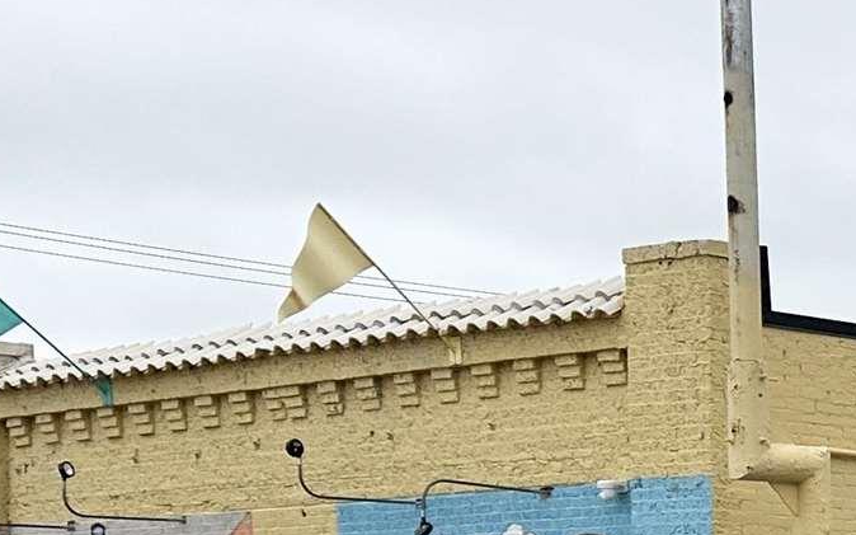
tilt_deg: +0.1
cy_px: 743
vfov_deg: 11.0
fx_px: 2706
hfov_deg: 14.8
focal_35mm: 116
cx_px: 1715
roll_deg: +0.4
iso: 80
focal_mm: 6.86
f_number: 1.78
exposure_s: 1/8929
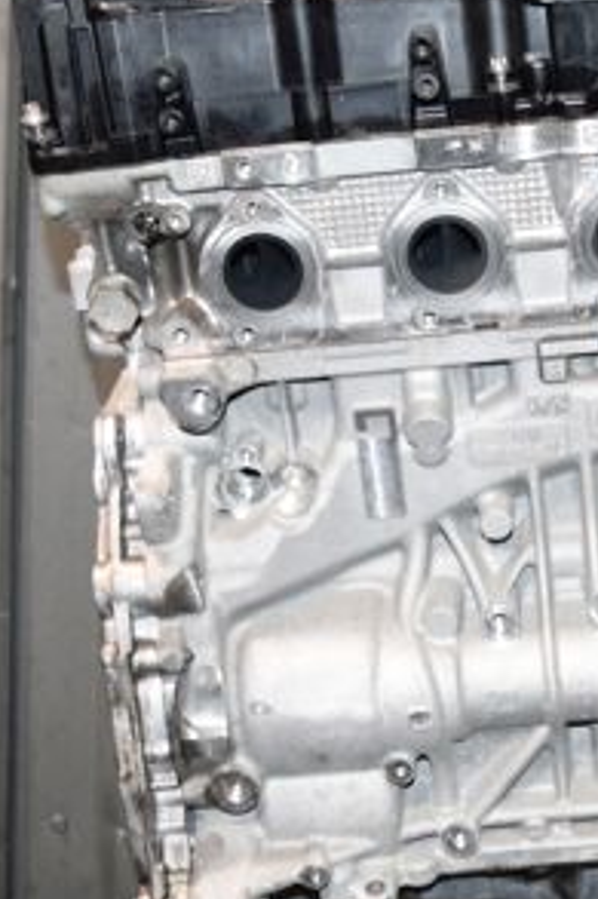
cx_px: 481
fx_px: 1796
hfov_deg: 18.7
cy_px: 411
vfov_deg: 28.1
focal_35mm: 72
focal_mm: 22
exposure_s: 1/60
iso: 1600
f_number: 5.6
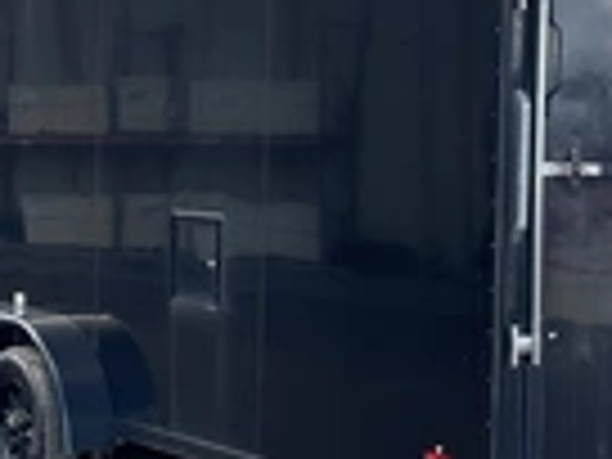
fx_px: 1503
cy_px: 234
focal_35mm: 85
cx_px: 310
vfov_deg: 17.4
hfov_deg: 23.0
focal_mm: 3
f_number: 1.8
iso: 25
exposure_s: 1/370
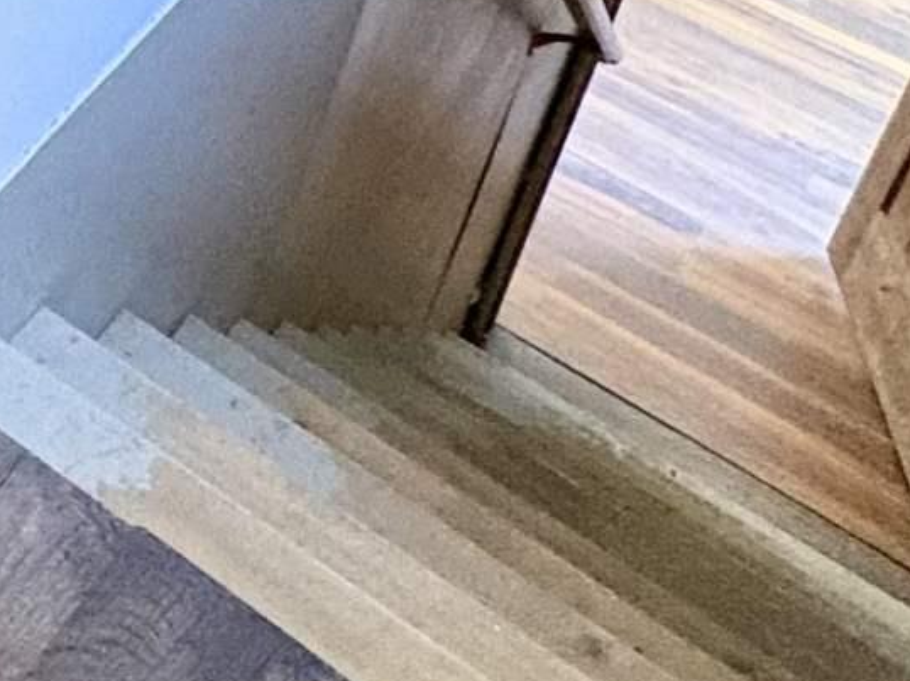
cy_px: -700
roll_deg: +1.2
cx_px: -910
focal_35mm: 80
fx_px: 2102
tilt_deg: -25.6
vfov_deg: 14.9
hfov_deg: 17.5
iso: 640
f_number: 2.2
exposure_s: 1/60
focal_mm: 2.22
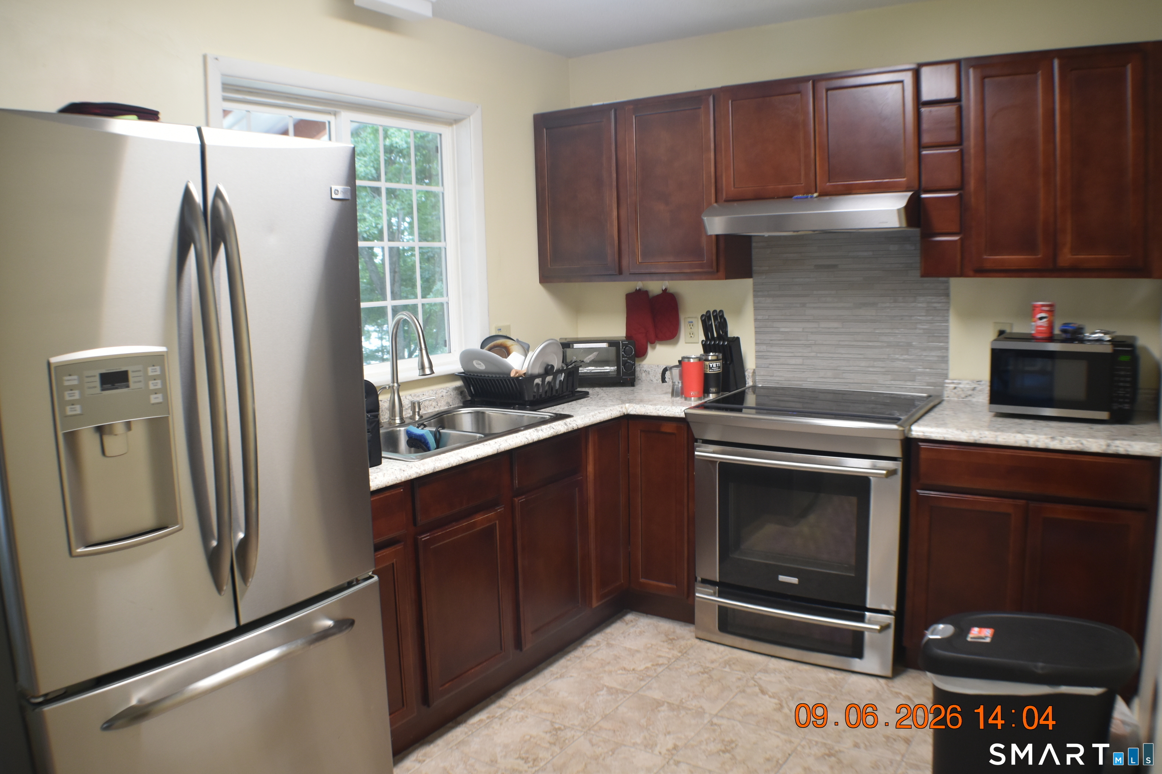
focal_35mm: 34
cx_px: 581
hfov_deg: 55.1
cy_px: 387
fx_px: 1113
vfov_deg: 38.4
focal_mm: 23
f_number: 4
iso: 500
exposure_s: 1/30
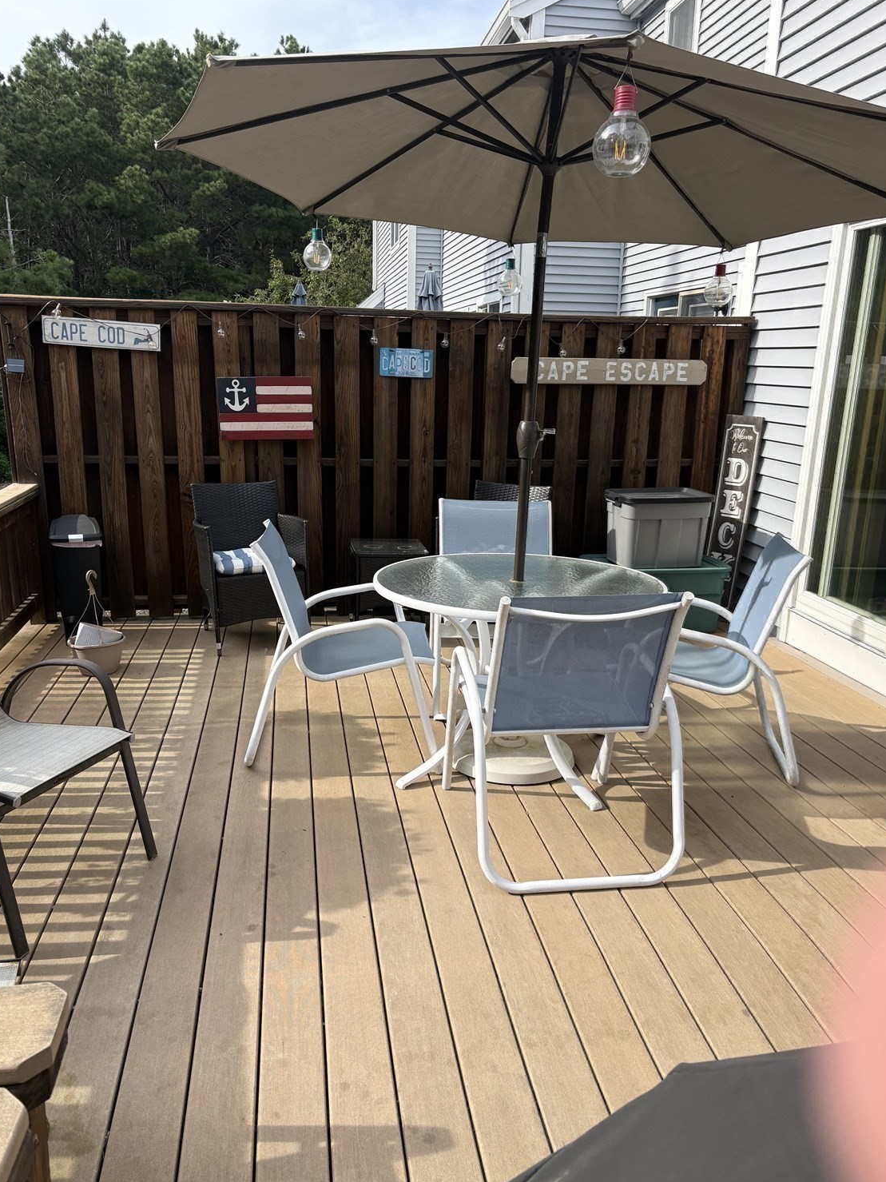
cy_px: 608
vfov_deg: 65.3
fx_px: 922
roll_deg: -2.0
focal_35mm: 27
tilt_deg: -13.1
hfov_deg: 51.3
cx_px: 437
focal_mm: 5.96
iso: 50
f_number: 1.6
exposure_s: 1/1311
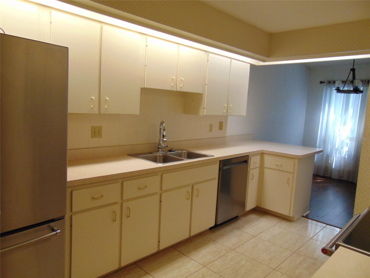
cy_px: 139
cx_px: 185
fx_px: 267
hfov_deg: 69.4
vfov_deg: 54.9
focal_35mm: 25
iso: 200
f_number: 3
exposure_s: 1/30
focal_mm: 4.5
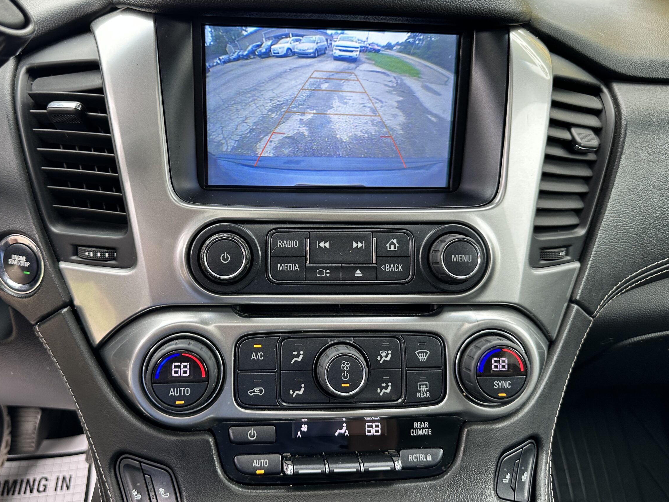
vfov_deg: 51.3
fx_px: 522
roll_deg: -2.6
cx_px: 293
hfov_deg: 65.1
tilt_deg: -23.9
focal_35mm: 27
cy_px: 238
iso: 100
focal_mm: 6.86
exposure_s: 1/122
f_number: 1.78
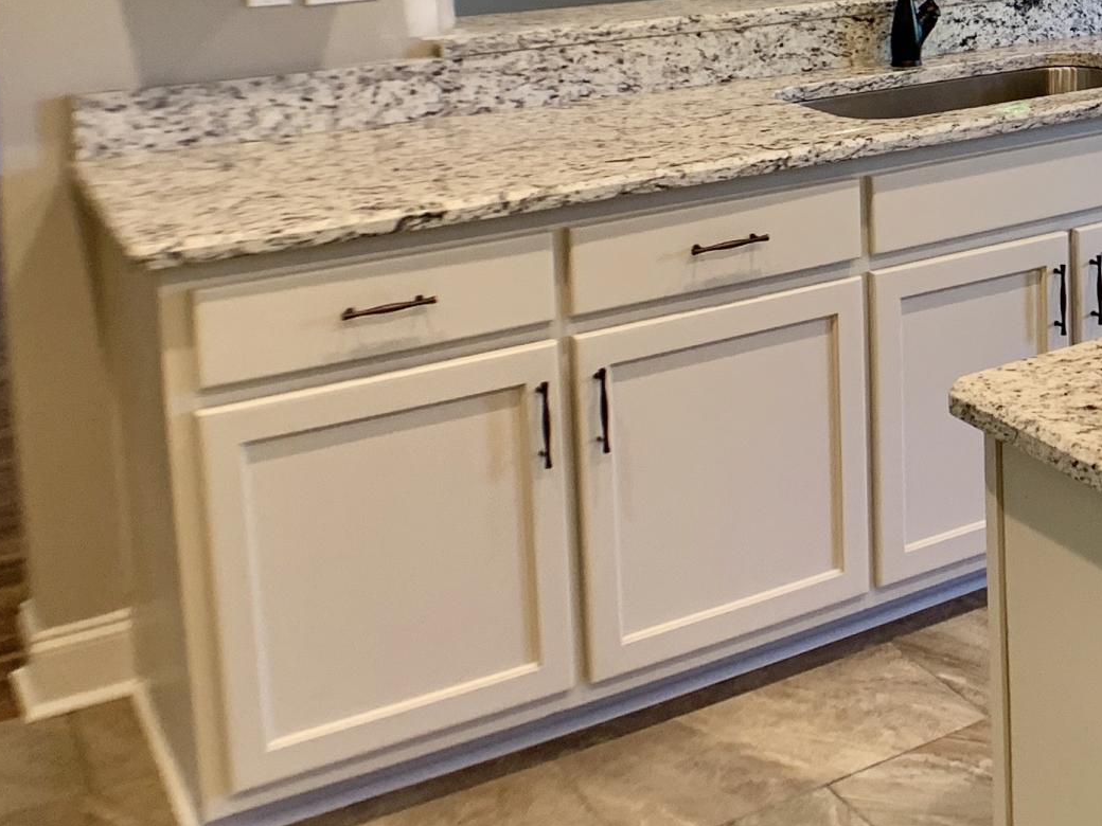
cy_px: -98
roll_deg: +0.7
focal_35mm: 75
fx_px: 2388
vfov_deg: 18.8
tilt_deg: -4.3
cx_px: 1067
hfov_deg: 24.9
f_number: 1.8
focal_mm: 4.25
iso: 100
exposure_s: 1/66
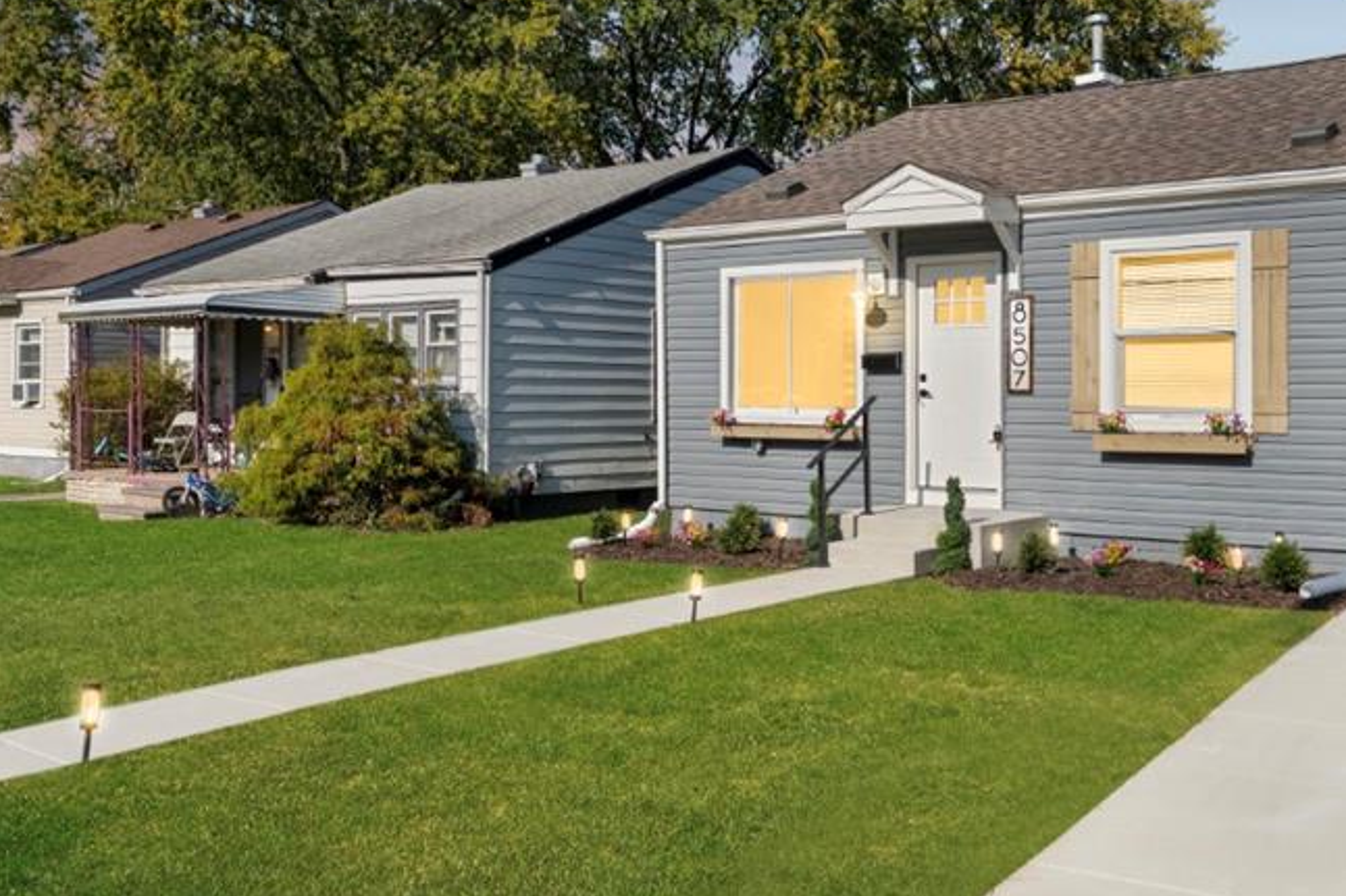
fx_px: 1420
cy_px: 345
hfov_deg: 49.6
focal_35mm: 38
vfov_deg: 34.9
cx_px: 926
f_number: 5.6
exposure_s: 1/800
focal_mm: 24
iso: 100
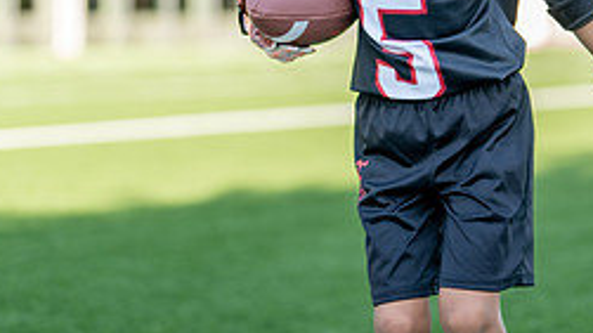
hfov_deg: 15.2
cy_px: 53
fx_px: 2216
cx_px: 458
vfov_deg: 8.6
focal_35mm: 141
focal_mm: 50
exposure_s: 1/1250
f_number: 1.2
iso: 100
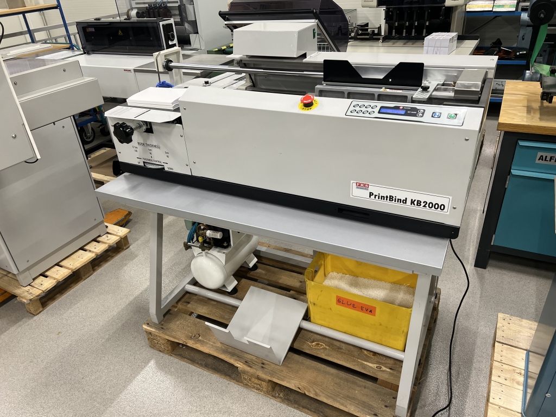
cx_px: 278
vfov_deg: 53.1
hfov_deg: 67.3
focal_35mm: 26
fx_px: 418
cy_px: 208
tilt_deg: -30.8
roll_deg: +4.8
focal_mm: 5.7
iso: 125
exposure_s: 1/100
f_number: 1.5
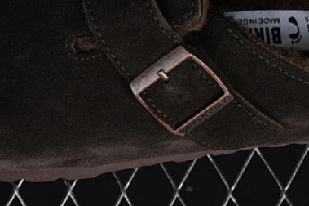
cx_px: 148
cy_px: -74
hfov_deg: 9.6
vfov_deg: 6.3
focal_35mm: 214
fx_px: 1835
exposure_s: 1/50
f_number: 6.3
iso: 160
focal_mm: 50
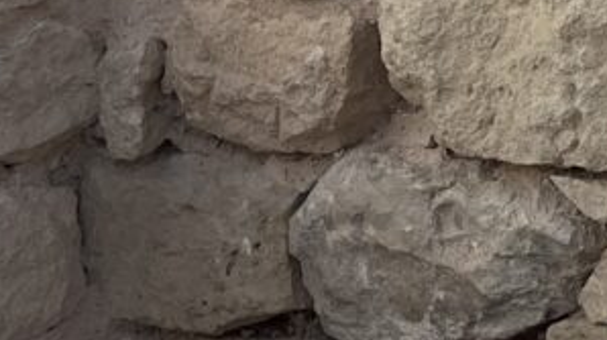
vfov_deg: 8.3
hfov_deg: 12.7
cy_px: -381
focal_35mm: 137
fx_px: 2203
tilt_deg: -5.0
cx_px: 1383
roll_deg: +2.0
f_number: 1.6
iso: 50
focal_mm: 5.1
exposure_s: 1/1163
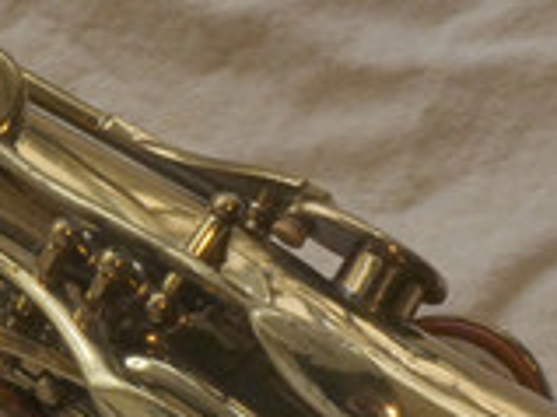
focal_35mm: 192
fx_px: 3087
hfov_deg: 10.0
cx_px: -242
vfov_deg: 7.7
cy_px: 152
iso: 200
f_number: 8
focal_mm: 10.8
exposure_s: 1/40
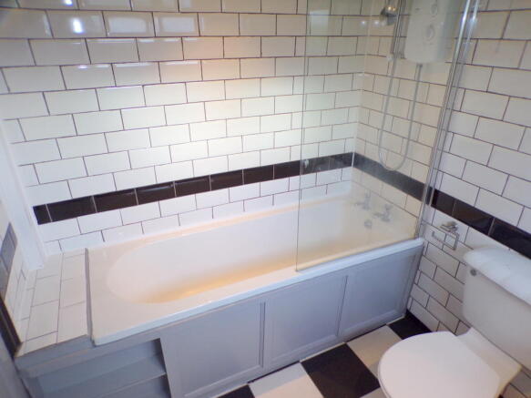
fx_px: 368
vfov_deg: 56.8
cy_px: 199
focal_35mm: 24
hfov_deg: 71.6
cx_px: 266
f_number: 3
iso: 157
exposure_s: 1/34
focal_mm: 4.3
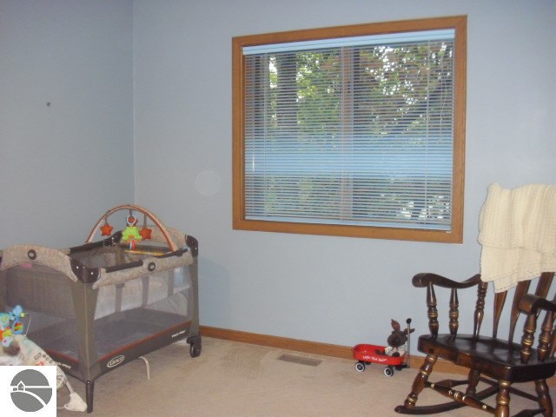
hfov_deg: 49.0
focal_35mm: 38
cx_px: 278
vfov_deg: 37.7
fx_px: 610
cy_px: 208
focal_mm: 6.2
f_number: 2.8
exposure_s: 1/60
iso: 400
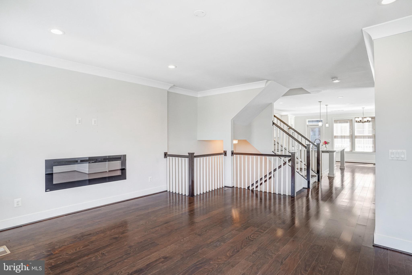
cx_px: 206
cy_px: 138
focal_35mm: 19
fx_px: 217
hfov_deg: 86.9
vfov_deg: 64.6
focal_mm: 19
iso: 1250
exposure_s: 1/8
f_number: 8
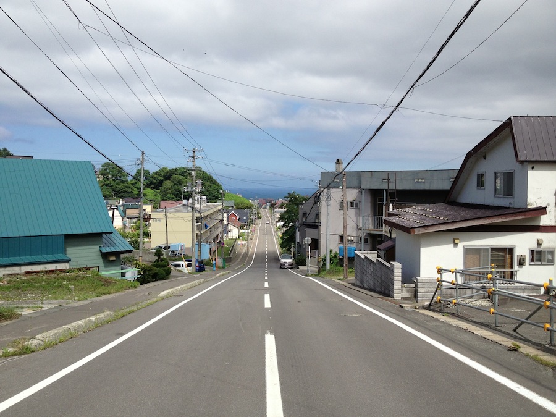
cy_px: 208
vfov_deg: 40.7
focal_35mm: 35
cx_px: 278
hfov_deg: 52.6
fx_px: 562
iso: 50
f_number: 2.4
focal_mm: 4.28
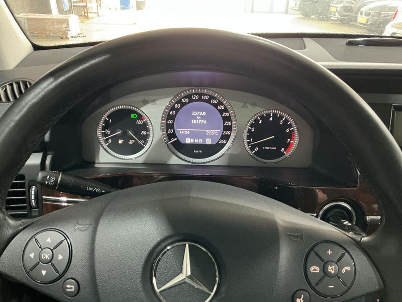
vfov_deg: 48.2
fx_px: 337
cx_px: 201
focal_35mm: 29
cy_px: 151
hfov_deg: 61.7
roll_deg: -1.5
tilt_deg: -26.8
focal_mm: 3
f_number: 1.8
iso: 320
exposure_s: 1/25
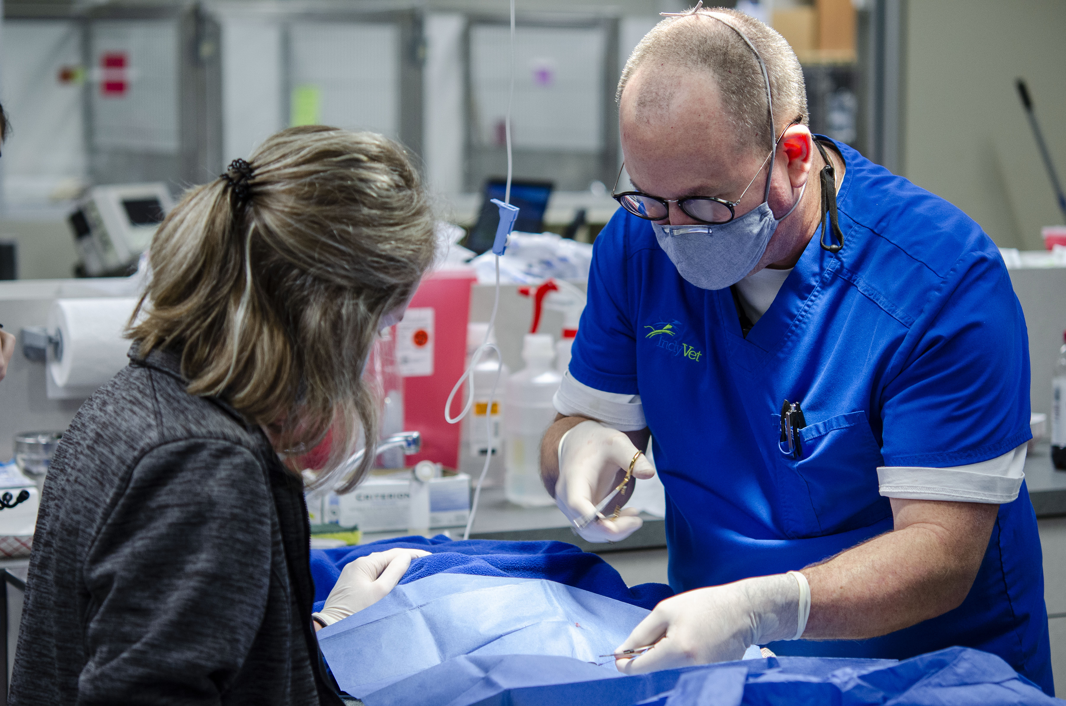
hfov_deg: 22.7
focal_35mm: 90
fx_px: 2659
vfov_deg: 15.1
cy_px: 353
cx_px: 533
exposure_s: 1/100
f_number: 2.8
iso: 640
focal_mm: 60
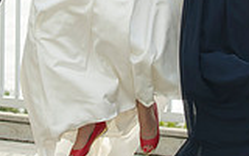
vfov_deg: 5.0
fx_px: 1758
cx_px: 75
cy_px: -45
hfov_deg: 8.1
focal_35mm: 259
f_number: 4
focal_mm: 70
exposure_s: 1/320
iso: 200
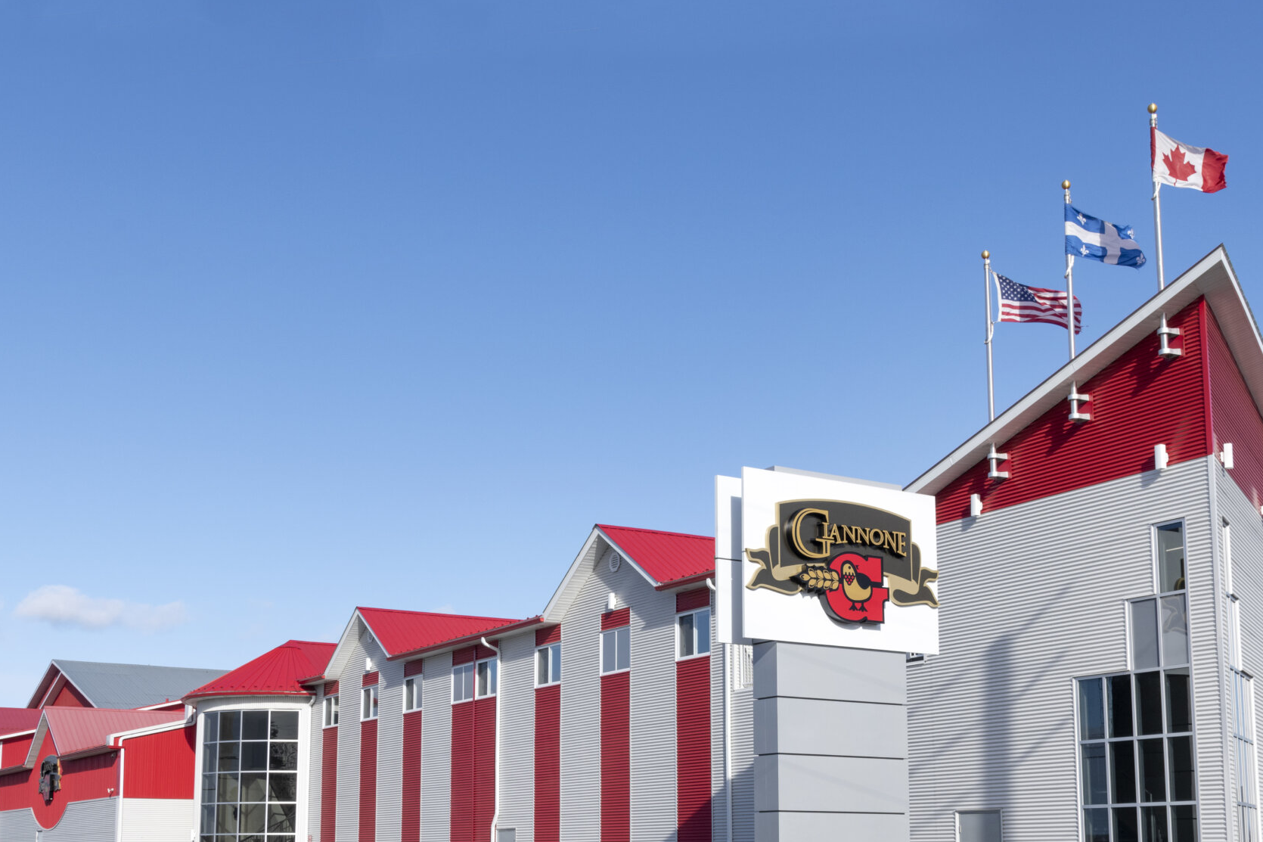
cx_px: 626
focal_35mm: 46
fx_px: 1614
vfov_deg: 28.8
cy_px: 637
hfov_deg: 42.7
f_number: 11
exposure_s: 1/500
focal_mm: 30
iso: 200
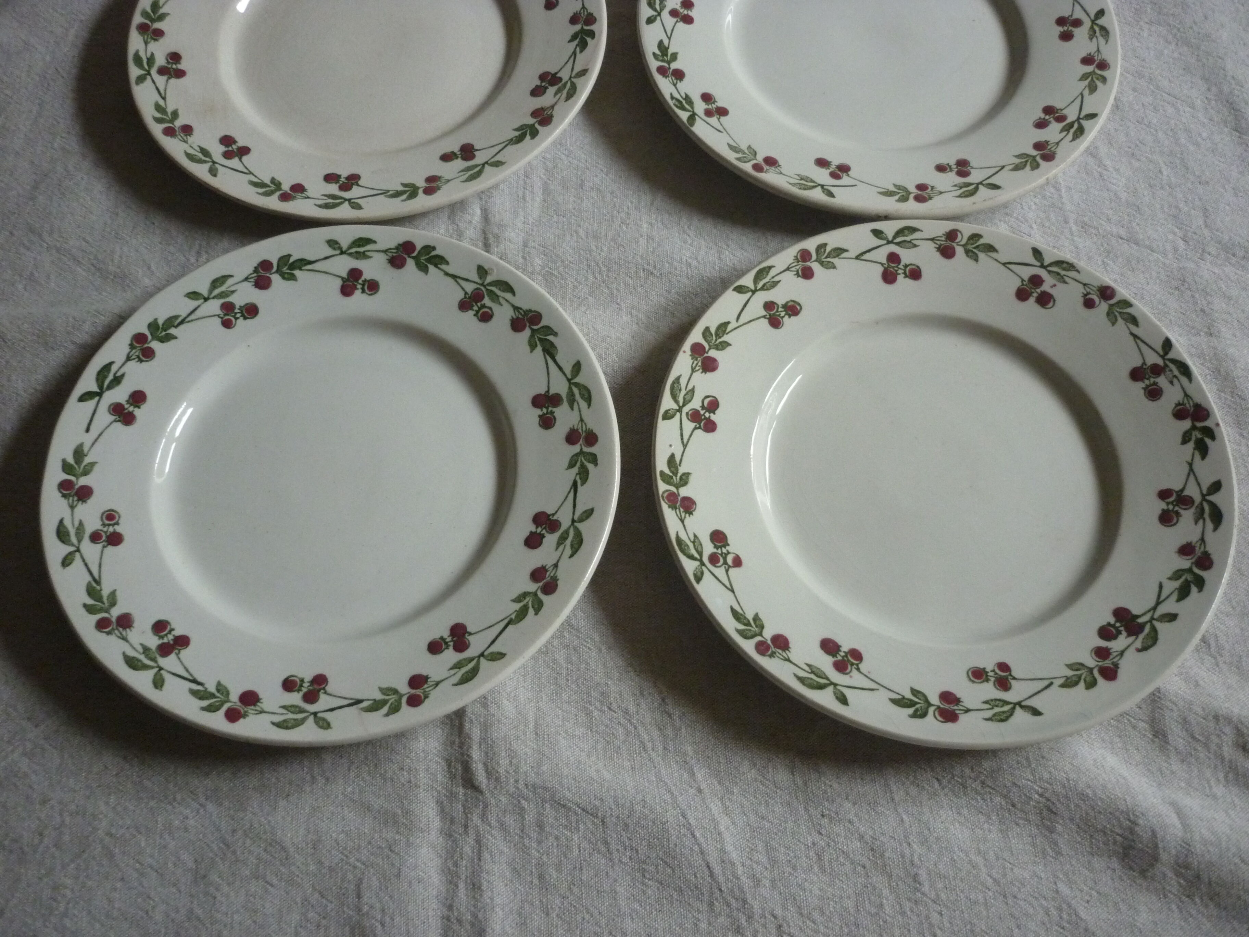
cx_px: 624
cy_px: 468
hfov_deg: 55.4
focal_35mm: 33
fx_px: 1191
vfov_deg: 42.9
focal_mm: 5.5
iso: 320
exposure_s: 1/30
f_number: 2.8
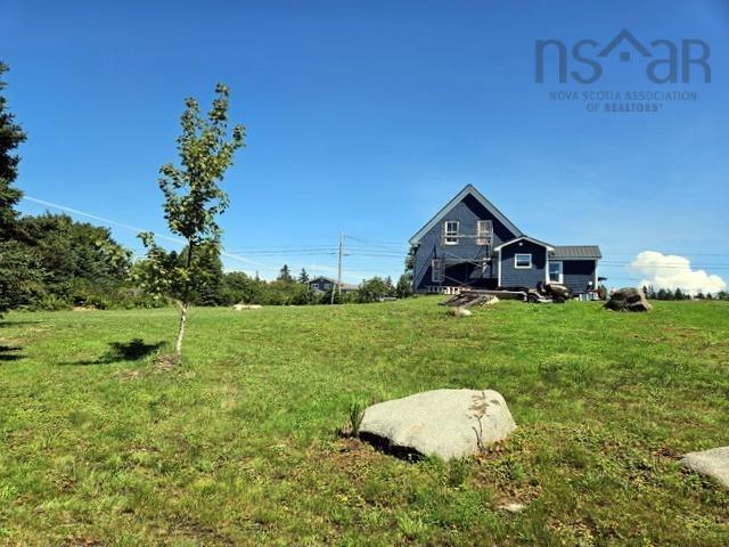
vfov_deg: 58.9
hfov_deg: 73.9
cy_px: 274
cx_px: 364
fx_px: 484
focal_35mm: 23
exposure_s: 1/2544
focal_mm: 5.4
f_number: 1.8
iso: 25
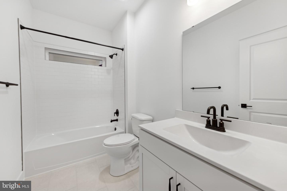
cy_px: 96
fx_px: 112
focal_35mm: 14
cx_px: 144
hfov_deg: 104.3
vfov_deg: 81.2
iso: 64
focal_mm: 14
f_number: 8
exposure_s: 1/8
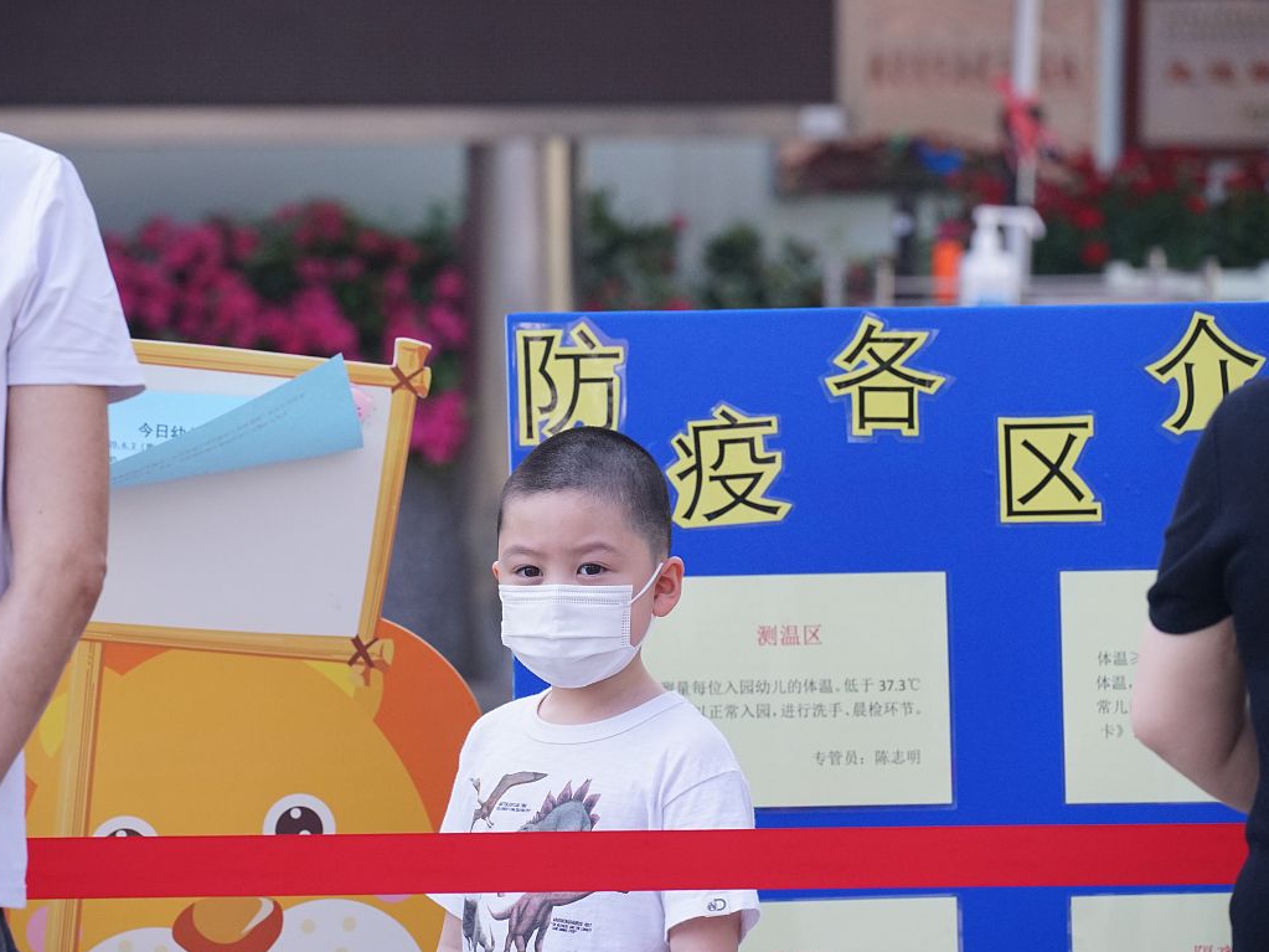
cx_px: 552
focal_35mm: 451
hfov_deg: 4.4
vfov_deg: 3.3
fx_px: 16531
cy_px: 494
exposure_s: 1/500
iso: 2000
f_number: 13
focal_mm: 400
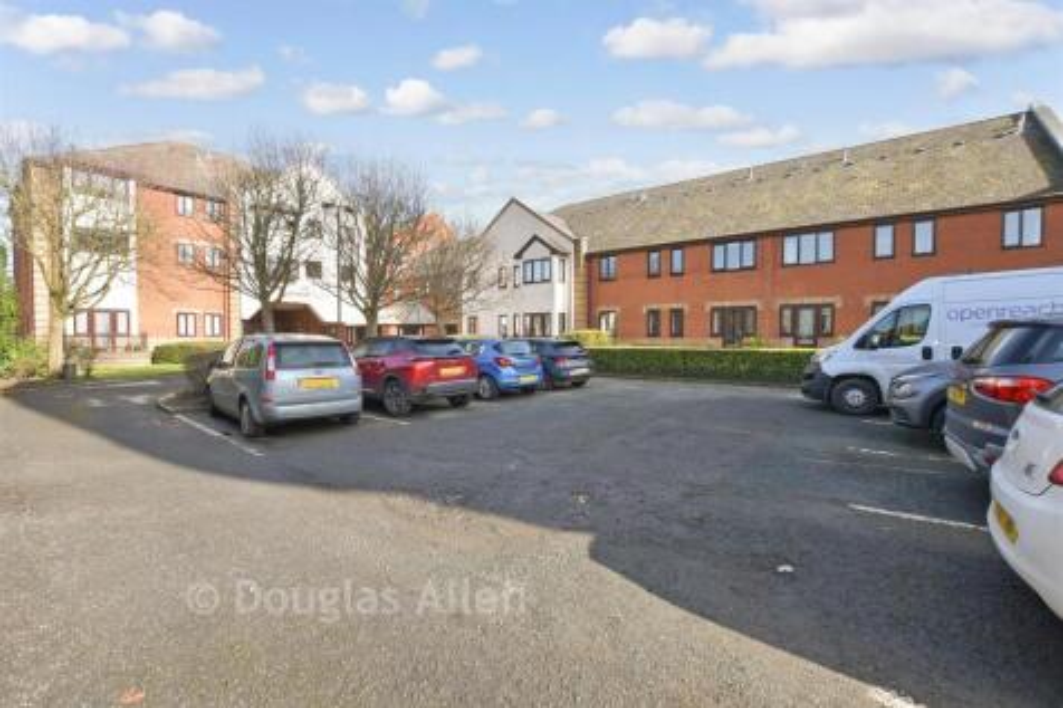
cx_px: 532
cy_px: 354
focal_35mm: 15
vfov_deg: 77.3
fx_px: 443
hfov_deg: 100.4
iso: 100
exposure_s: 1/125
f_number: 8
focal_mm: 10
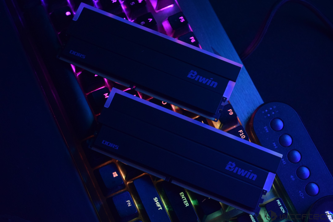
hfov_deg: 27.0
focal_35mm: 75
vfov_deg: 18.2
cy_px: 111
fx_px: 694
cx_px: 166
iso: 1600
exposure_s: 1/8
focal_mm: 50
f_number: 5.6
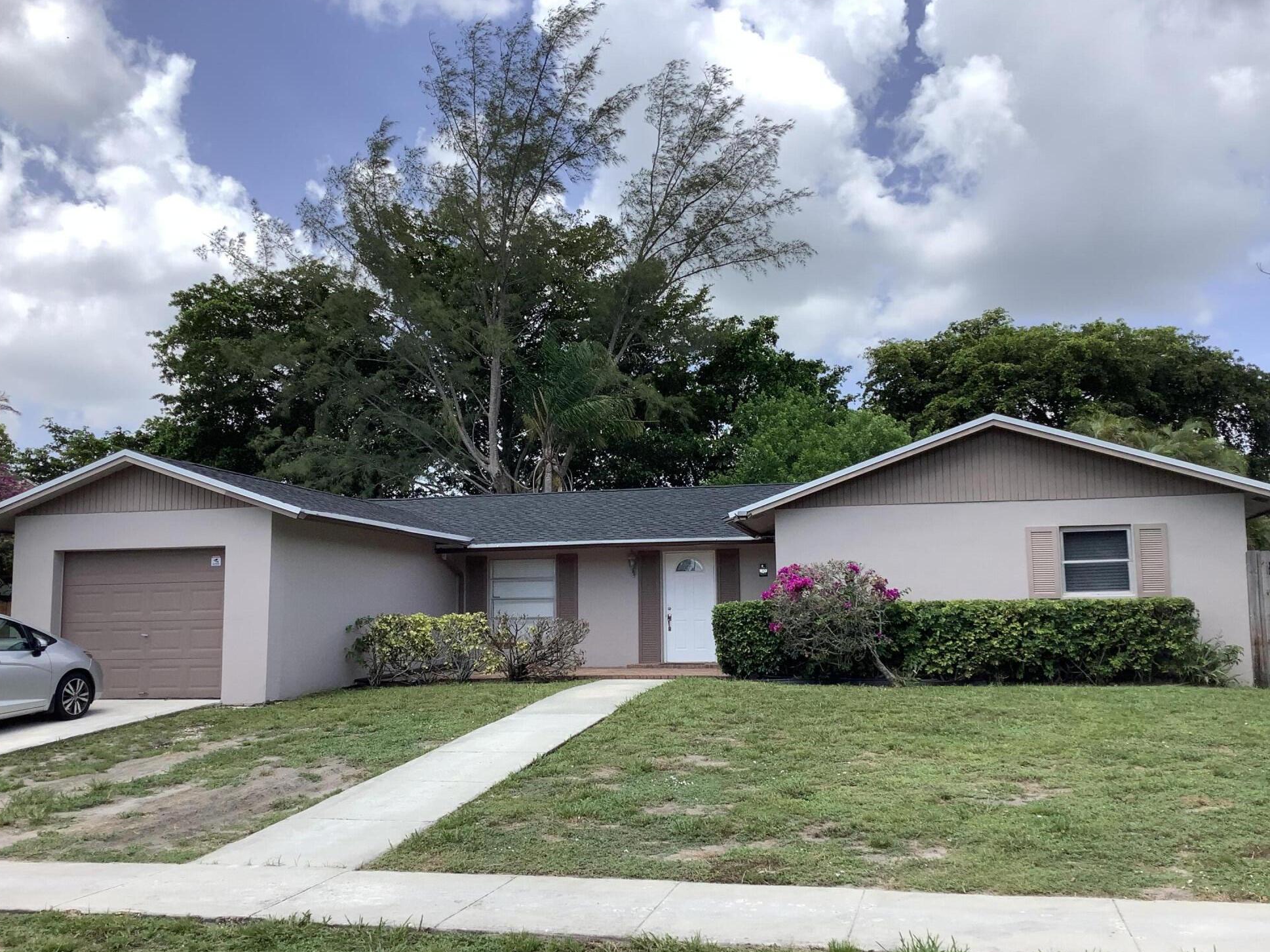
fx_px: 1174
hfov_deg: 56.8
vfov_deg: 44.1
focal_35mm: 32
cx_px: 647
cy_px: 486
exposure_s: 1/1006
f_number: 2.4
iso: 25
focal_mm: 3.3
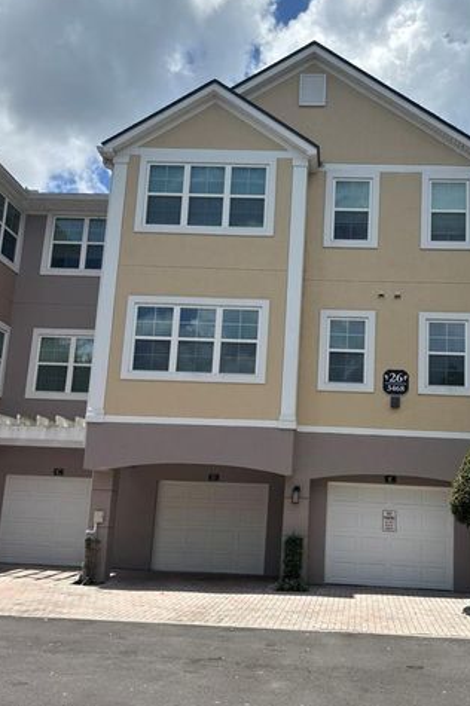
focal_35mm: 38
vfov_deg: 50.7
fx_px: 745
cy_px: 356
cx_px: 314
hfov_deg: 34.7
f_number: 1.6
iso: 50
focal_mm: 5.96
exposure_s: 1/4630
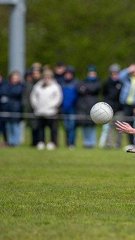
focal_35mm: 695
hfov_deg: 1.7
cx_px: 142
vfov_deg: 3.1
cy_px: 170
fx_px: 4432
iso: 360
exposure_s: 1/5000
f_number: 2.8
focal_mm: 300
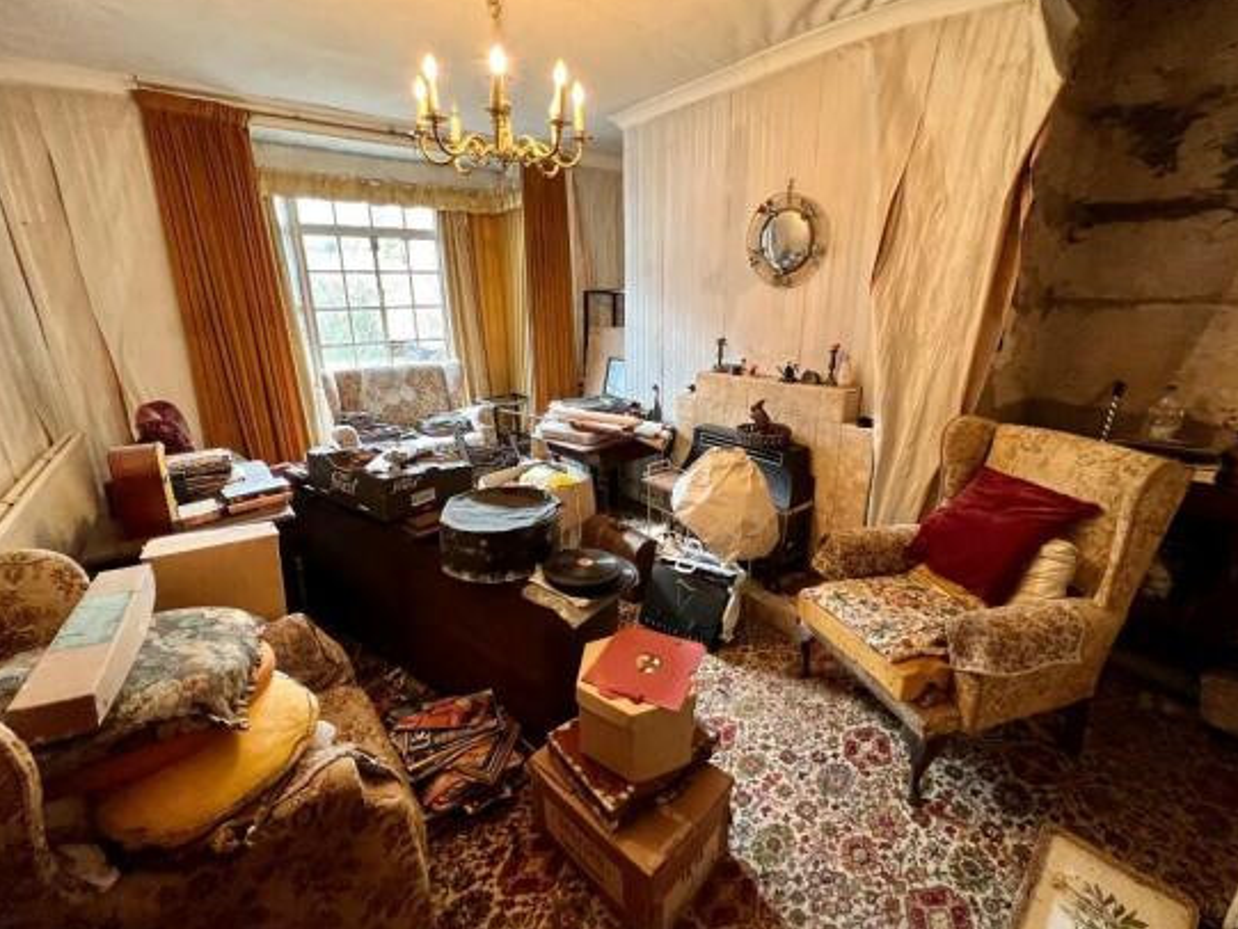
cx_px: 608
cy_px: 447
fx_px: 501
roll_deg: +1.6
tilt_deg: -16.7
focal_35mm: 14
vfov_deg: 85.7
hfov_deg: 102.0
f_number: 1.8
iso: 320
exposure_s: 1/50
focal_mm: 1.57
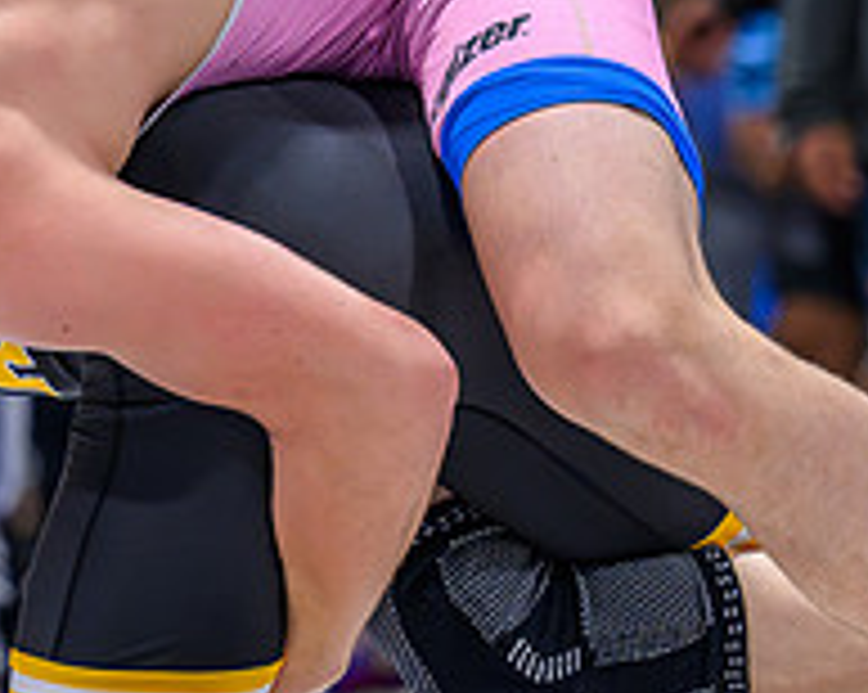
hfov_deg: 4.3
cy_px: 373
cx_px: -12
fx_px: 11600
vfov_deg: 3.4
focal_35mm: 452
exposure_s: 1/800
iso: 3200
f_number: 2.8
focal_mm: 125
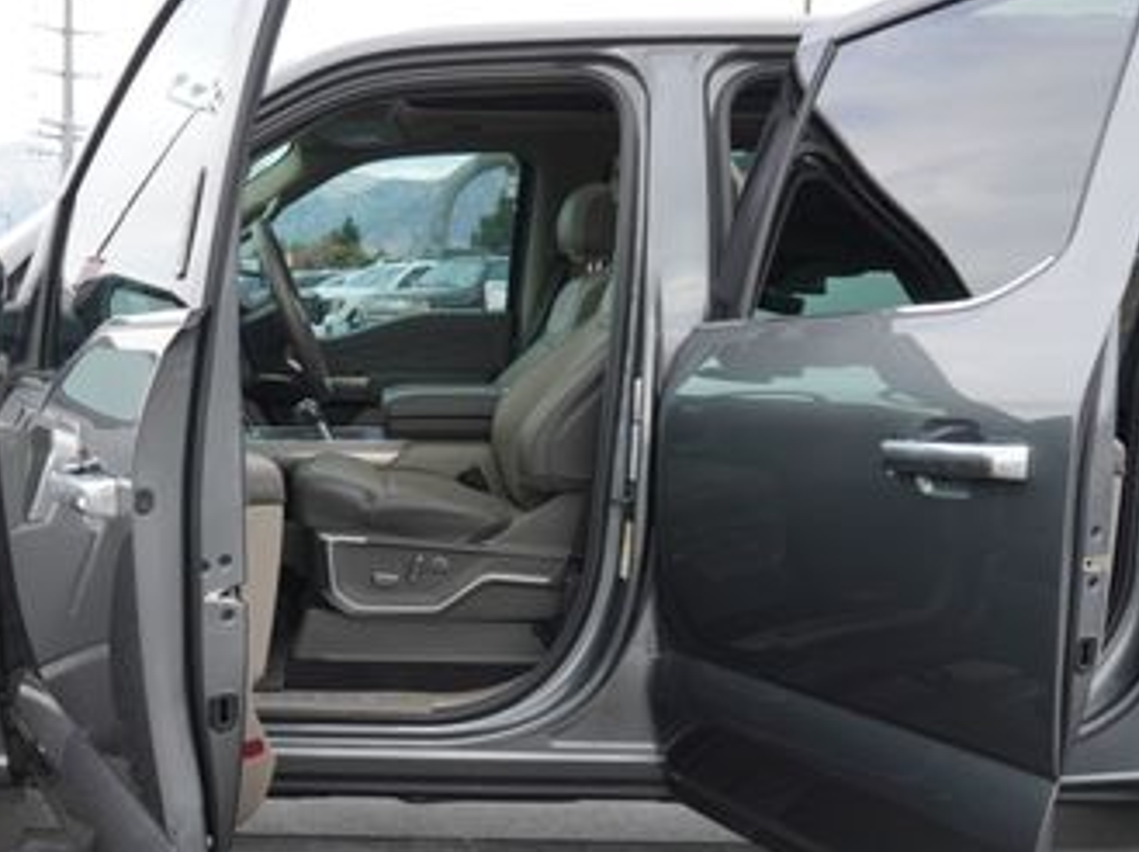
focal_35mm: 45
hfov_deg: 40.9
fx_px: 1479
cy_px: 575
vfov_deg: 31.8
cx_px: 287
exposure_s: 1/100
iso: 100
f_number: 5
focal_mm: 16
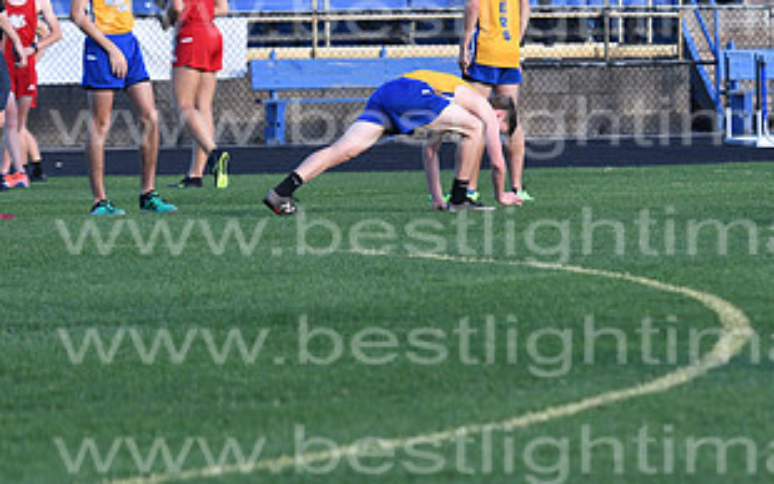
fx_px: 7553
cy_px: 74
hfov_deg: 5.9
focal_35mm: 358
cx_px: 622
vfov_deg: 3.7
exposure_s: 1/2000
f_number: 4
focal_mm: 125
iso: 400
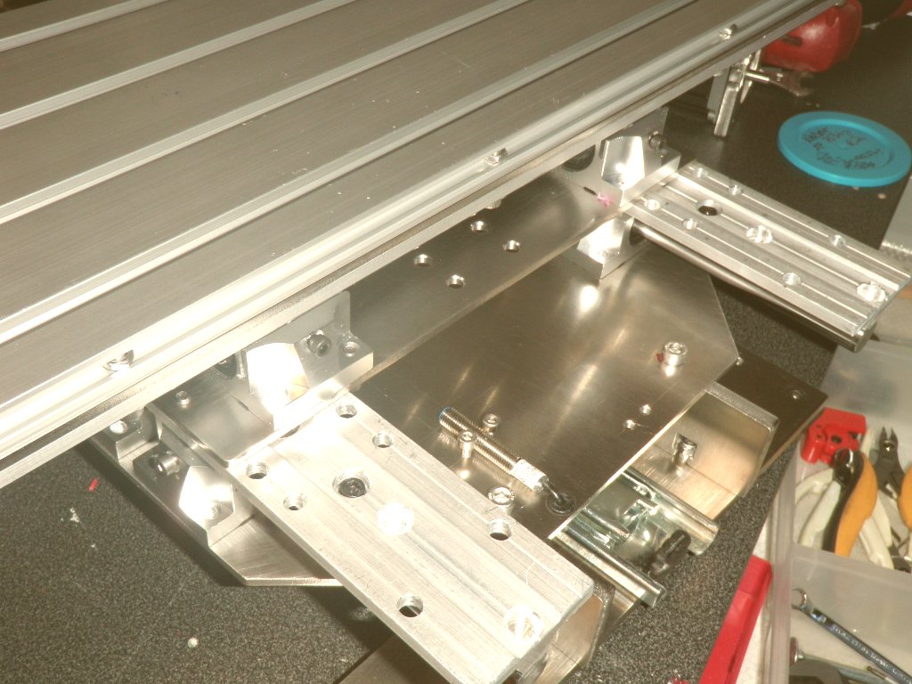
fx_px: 948
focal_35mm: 36
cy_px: 342
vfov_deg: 39.7
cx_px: 456
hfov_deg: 51.4
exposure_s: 1/40
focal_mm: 6.53
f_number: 6.3
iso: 100
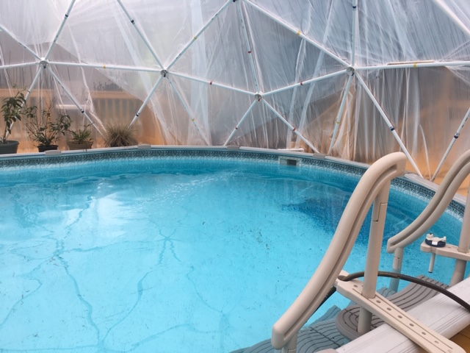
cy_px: 176
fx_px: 394
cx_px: 235
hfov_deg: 61.7
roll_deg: -1.9
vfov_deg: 48.2
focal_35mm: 29
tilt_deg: -13.3
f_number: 2.2
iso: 25
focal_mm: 4.15
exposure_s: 1/126
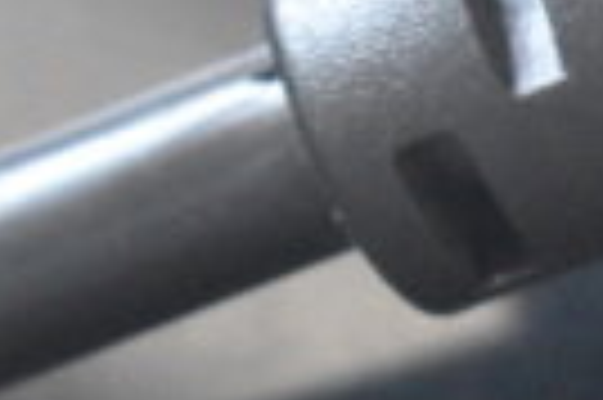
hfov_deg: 5.4
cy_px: -178
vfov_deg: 3.6
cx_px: 1220
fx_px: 6295
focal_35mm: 376
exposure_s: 1/160
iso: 6400
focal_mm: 55
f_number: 6.3
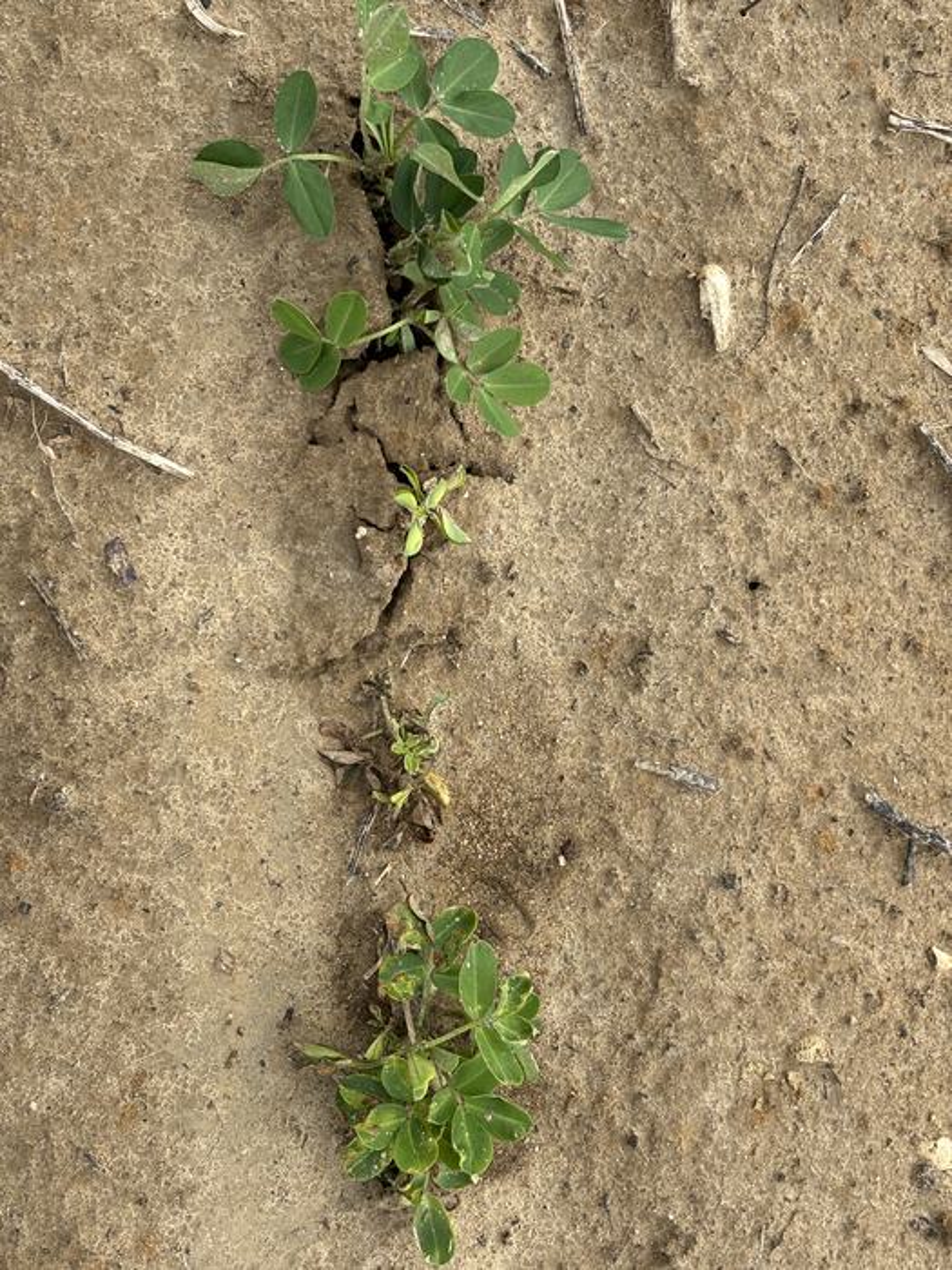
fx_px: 1907
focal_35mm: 52
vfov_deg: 36.8
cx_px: 476
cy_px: 635
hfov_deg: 28.0
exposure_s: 1/1695
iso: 32
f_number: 1.6
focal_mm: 5.96
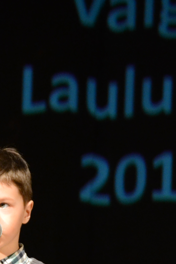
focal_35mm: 360
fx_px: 2642
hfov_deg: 3.8
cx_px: -27
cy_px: 360
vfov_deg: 5.7
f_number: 4.5
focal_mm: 85
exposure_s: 1/50
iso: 1600
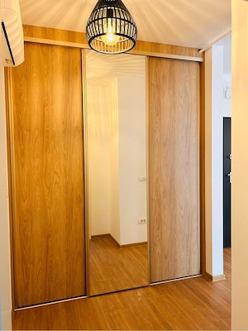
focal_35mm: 26
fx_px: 248
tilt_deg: -1.8
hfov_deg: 53.1
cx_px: 124
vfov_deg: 67.3
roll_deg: +1.0
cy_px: 166
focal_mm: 5.7
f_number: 1.5
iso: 100
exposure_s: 1/50
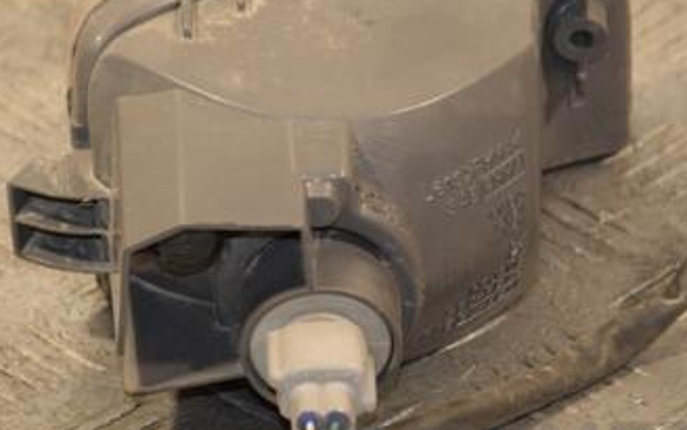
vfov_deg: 4.5
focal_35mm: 294
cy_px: 174
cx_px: 283
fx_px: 5503
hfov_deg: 7.1
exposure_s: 1/100
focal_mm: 105
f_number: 5.6
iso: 800
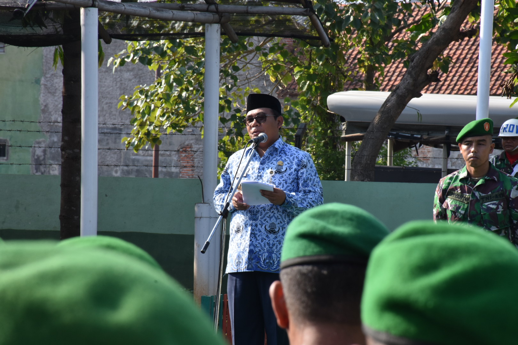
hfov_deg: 9.8
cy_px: 172
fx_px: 3021
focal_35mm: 210
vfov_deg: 6.5
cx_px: 259
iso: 400
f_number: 16
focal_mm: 140
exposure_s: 1/125
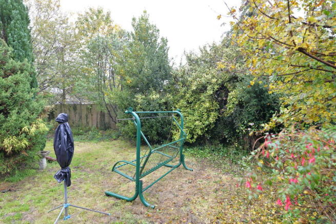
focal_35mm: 19
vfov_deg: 64.6
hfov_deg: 86.9
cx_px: 168
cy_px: 112
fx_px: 177
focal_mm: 19
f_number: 3.5
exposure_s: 1/50
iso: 500
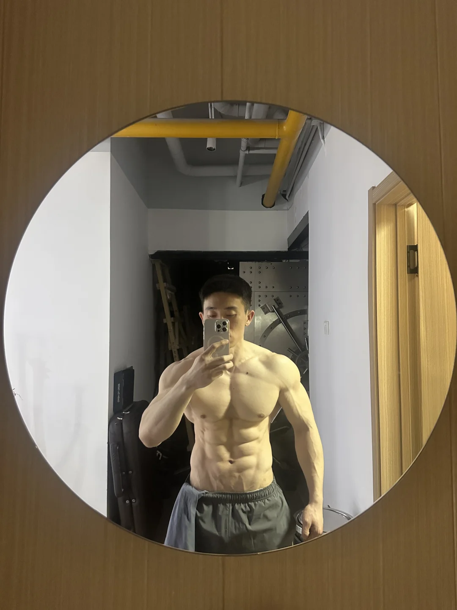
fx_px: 422
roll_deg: -0.3
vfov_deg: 71.6
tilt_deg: +4.5
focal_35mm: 24
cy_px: 305
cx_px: 228
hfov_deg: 56.8
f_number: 1.78
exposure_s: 1/60
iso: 640
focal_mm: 6.86
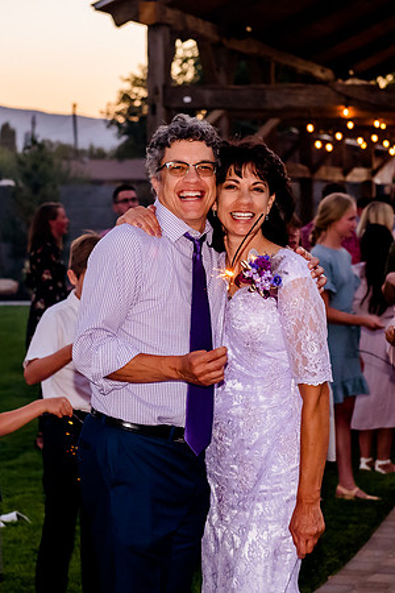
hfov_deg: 11.4
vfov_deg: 17.0
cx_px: 188
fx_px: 1984
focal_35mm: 121
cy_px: 260
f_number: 5
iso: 1600
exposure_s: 1/200
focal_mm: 70
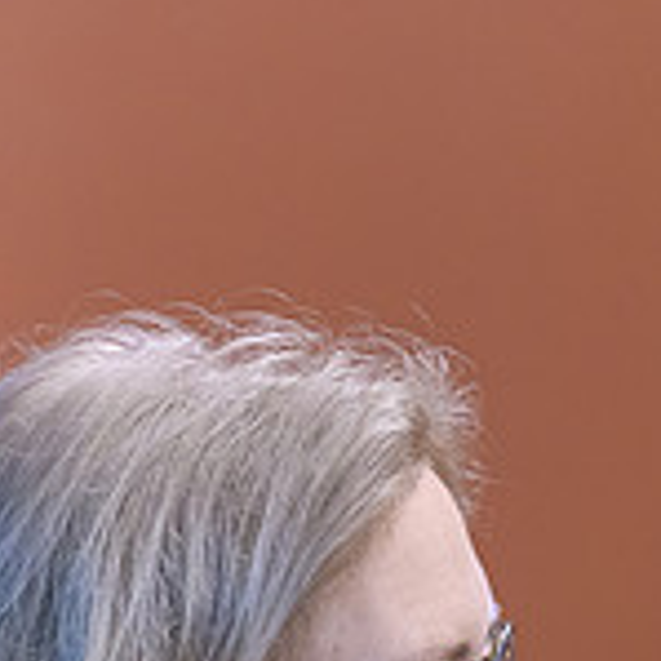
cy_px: 821
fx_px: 20048
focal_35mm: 928
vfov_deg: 1.9
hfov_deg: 1.9
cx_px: 1016
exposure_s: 1/250
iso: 4000
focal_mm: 280
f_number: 4
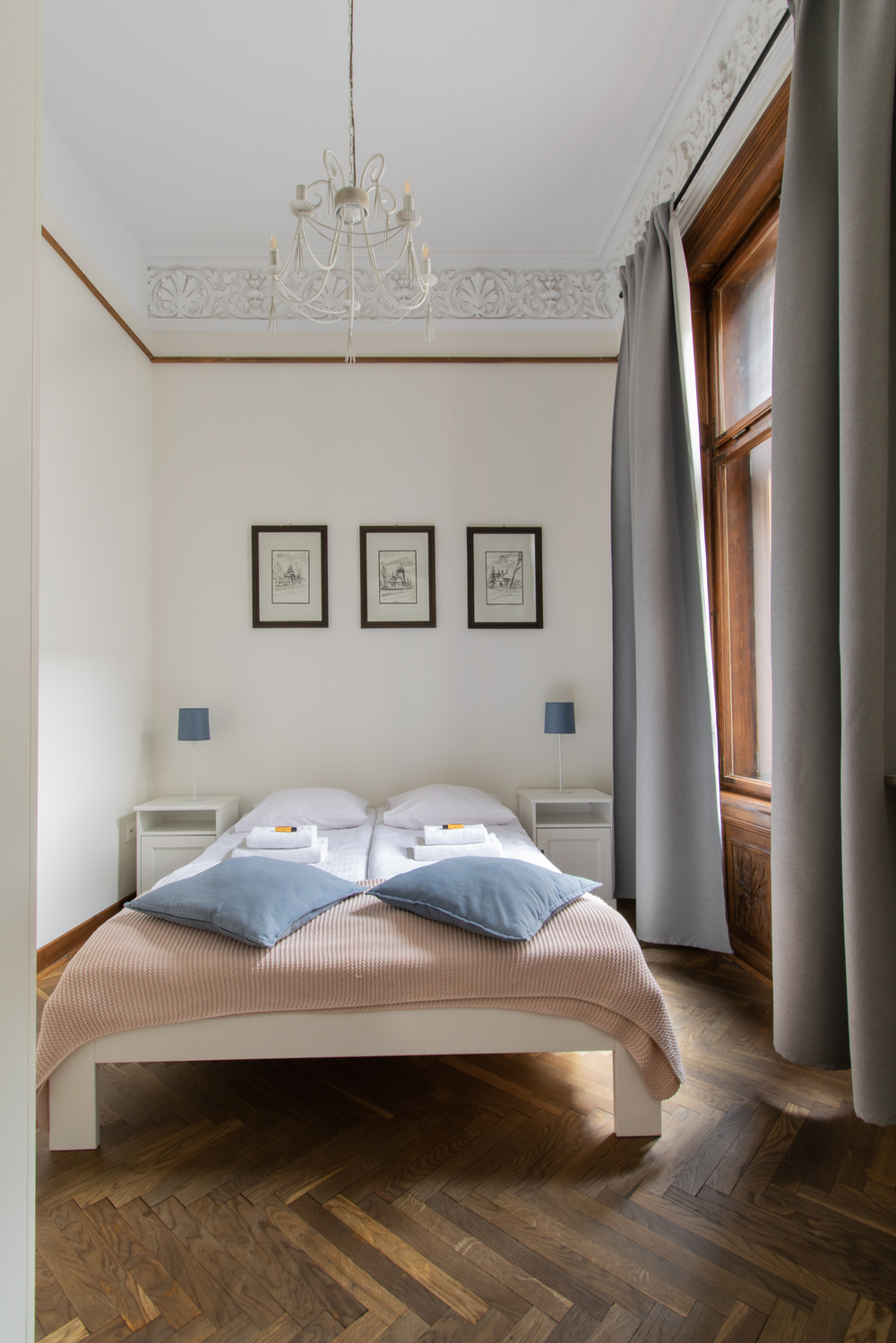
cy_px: 672
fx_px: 560
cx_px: 448
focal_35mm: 15
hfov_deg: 77.3
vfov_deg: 100.4
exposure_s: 1.6
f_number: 9
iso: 100
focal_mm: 10
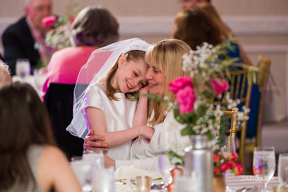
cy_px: 96
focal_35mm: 200
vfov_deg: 6.9
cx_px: 144
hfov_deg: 10.3
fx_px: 1599
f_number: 3.2
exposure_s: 1/200
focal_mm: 200
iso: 1600
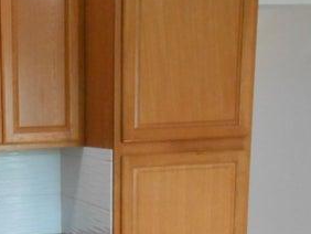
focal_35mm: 68
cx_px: -41
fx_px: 611
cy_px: 235
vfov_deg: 20.9
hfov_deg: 26.1
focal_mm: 5.3
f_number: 3.8
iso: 800
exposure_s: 1/125
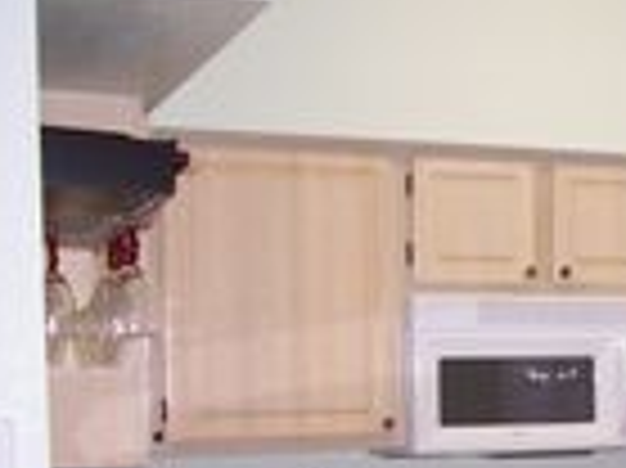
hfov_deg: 20.1
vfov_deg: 15.9
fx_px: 1626
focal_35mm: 90
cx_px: 802
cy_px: 513
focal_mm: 5.6
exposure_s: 1/60
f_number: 2.7
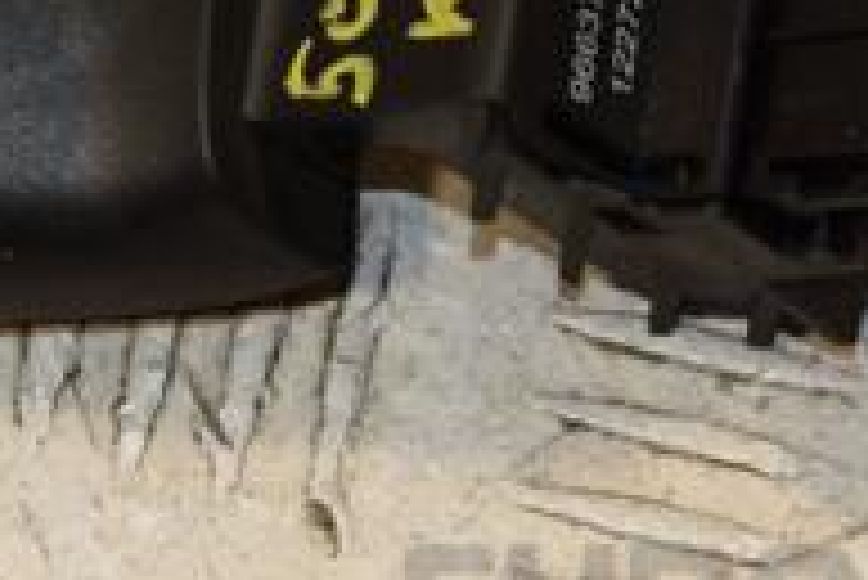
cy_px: 13
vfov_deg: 4.5
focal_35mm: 307
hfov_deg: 6.7
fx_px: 7407
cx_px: 319
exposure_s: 1/200
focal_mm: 66
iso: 800
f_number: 8
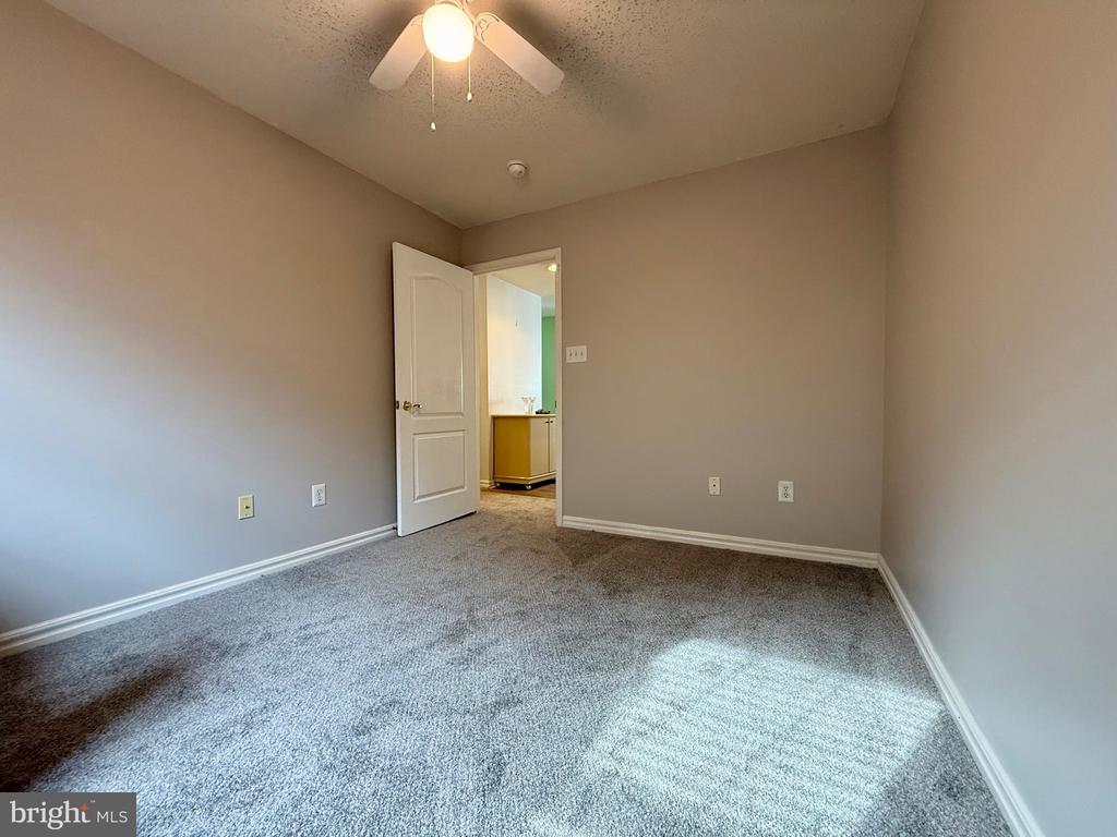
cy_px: 418
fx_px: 452
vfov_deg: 85.7
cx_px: 558
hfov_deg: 102.1
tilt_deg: -1.0
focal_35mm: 14
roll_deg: +0.0
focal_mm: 2.22
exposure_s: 1/60
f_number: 2.2
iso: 320
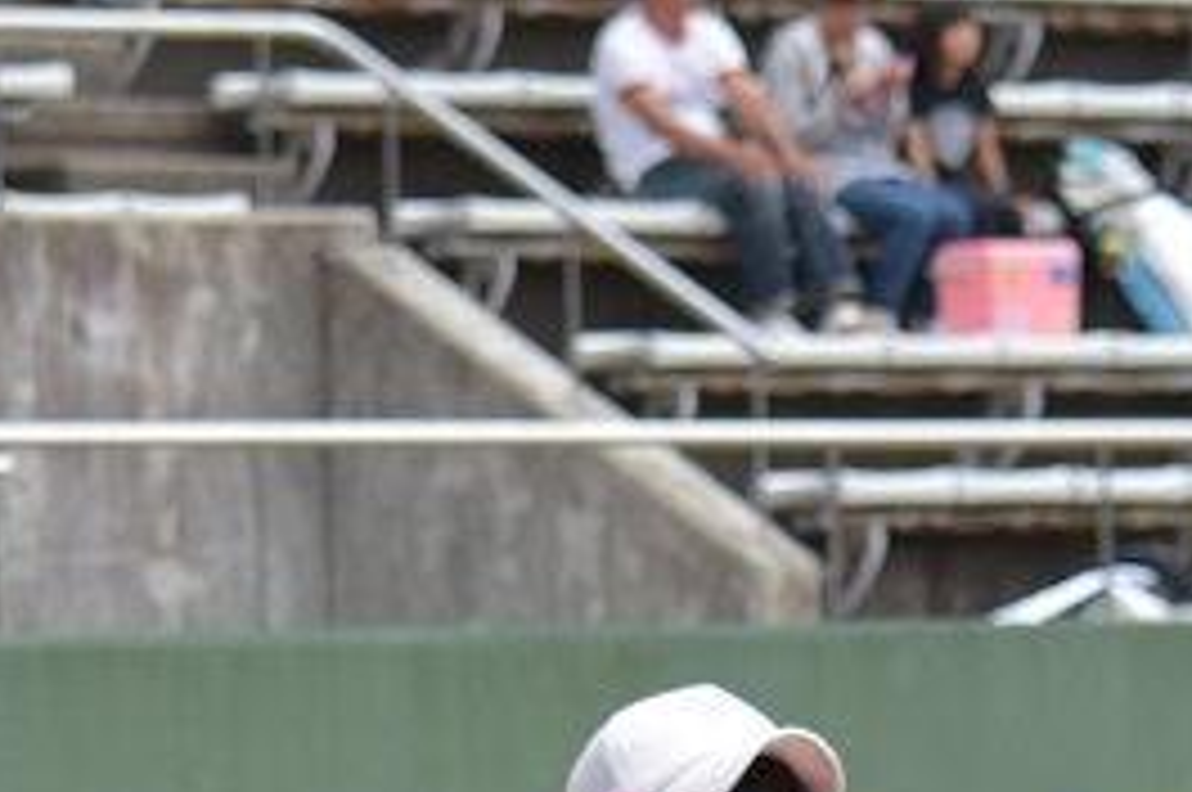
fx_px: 11608
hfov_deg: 5.9
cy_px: 1494
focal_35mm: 351
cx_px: 1192
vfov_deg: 3.9
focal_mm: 62
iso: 800
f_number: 4.5
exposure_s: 1/1250
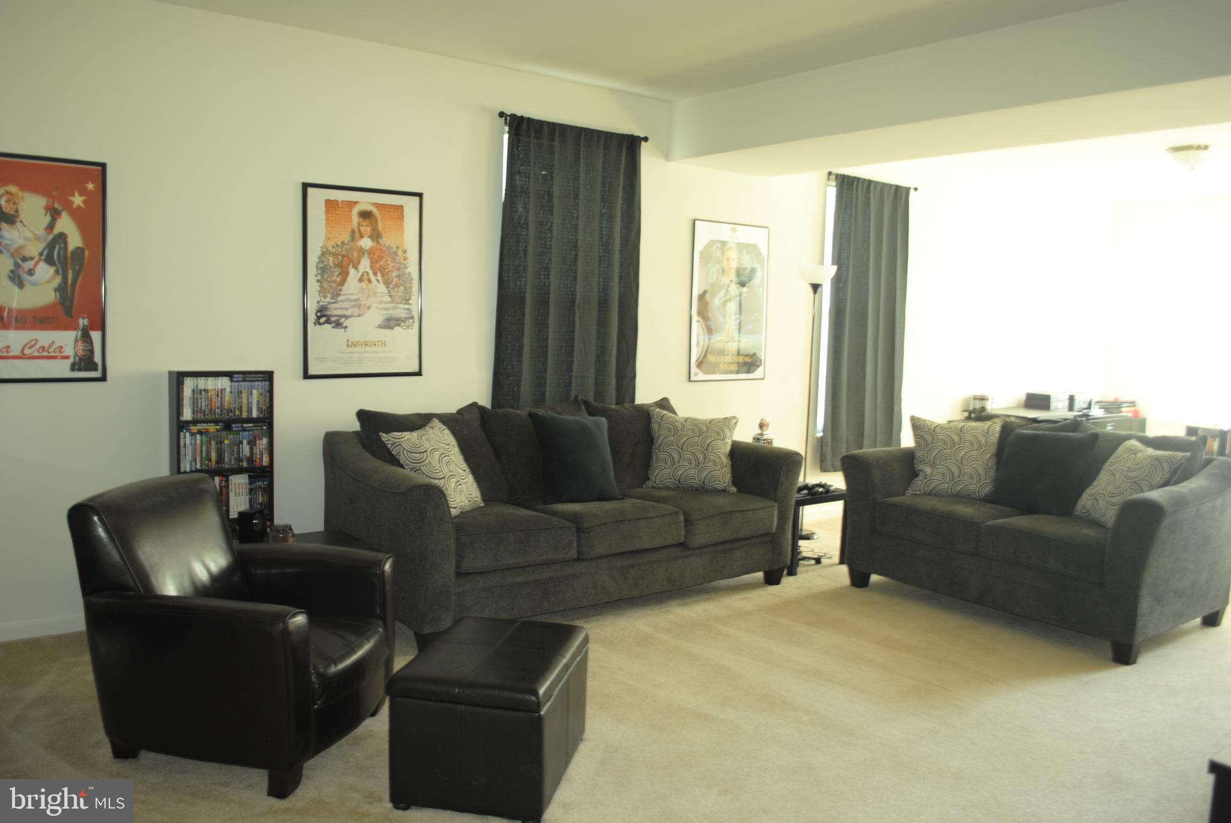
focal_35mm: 27
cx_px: 616
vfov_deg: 48.0
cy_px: 412
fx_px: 924
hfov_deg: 67.3
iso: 200
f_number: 3.5
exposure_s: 1/13
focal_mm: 18
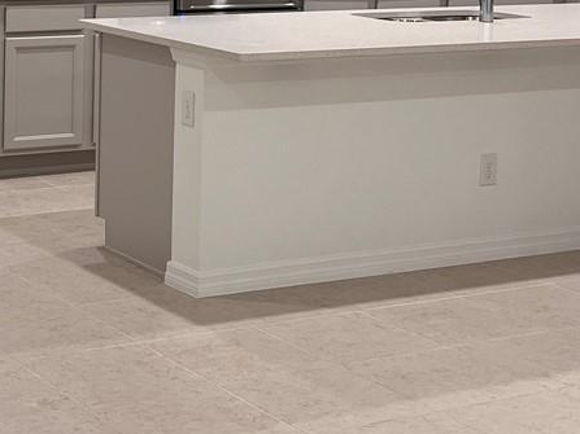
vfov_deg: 15.5
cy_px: -34
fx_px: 1558
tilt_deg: -4.1
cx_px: 40
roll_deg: -0.9
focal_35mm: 93
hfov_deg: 20.6
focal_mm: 5.7
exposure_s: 1/60
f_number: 1.5
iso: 80
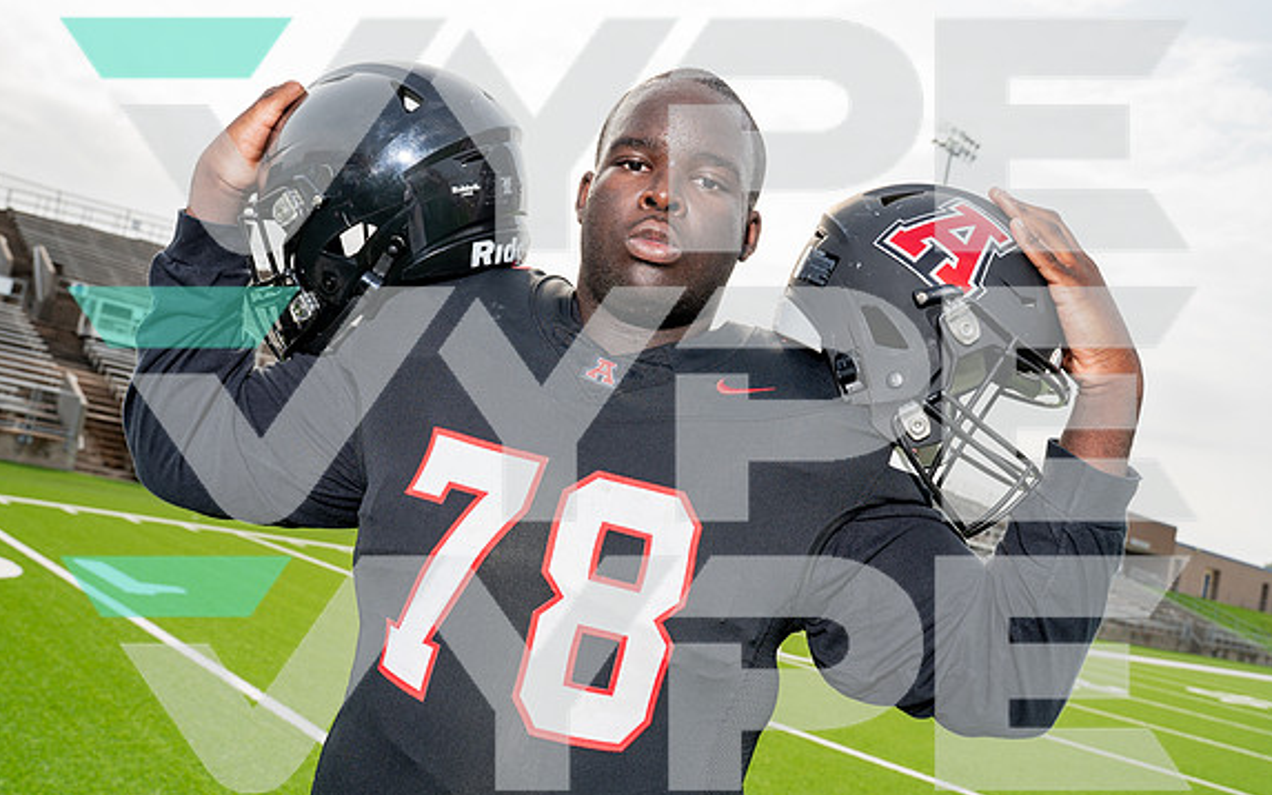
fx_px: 1144
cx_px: 633
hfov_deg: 58.1
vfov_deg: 38.3
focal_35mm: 33
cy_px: 405
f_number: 6.3
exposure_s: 1/250
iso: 100
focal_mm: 32
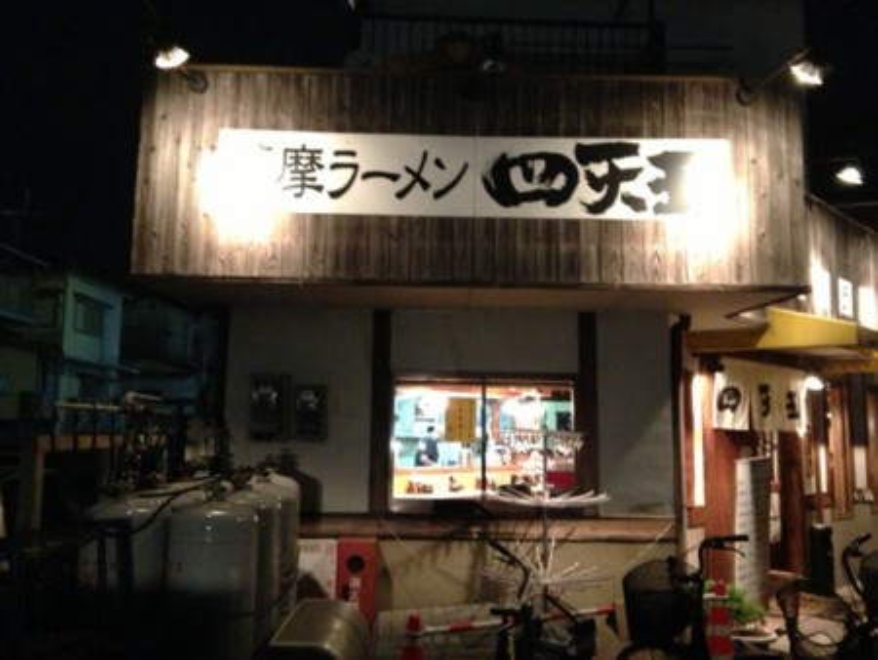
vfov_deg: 43.0
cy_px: 330
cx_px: 439
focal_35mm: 33
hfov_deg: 55.3
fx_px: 837
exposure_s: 1/15
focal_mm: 4.13
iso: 800
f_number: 2.4
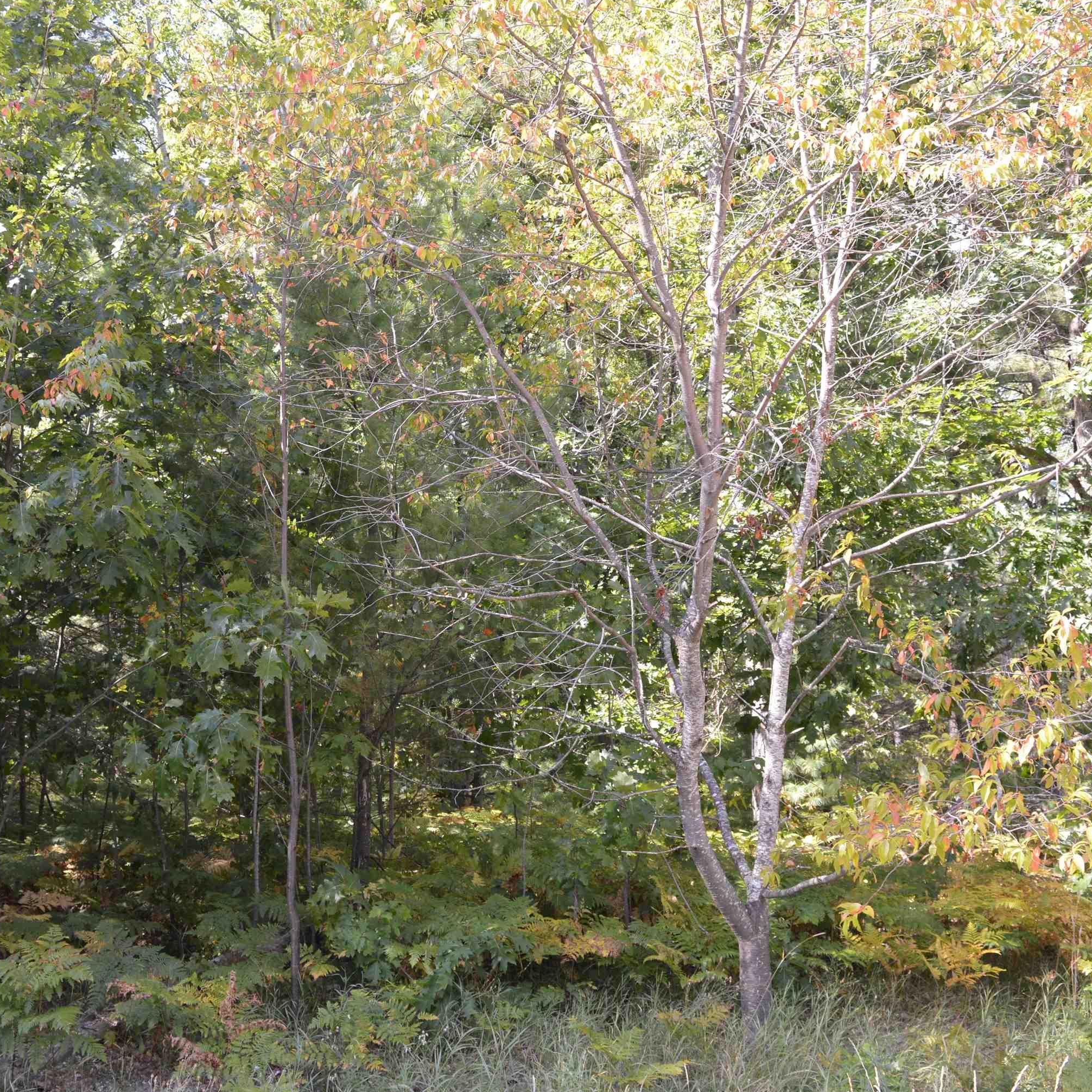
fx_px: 1249
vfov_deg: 47.2
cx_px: 482
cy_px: 548
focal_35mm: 35
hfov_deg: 47.1
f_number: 5.6
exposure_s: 1/125
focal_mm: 18
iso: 280
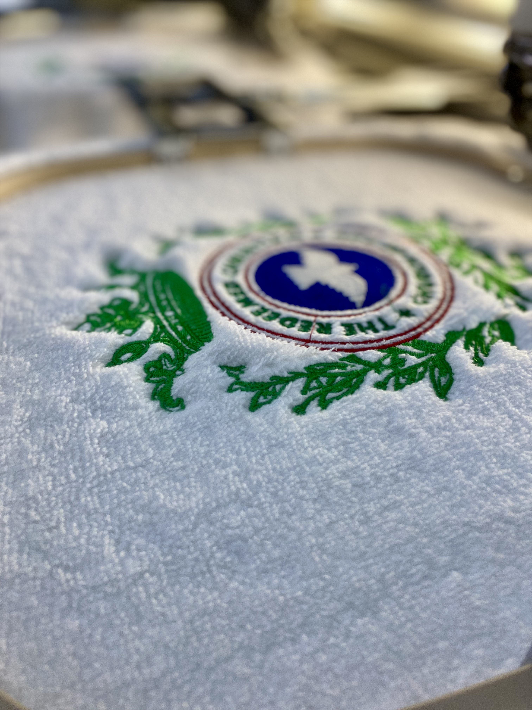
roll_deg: -1.9
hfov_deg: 53.1
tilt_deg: -36.5
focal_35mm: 26
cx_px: 266
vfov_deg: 67.3
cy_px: 355
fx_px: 533
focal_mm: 4.25
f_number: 1.8
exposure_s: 1/100
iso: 64
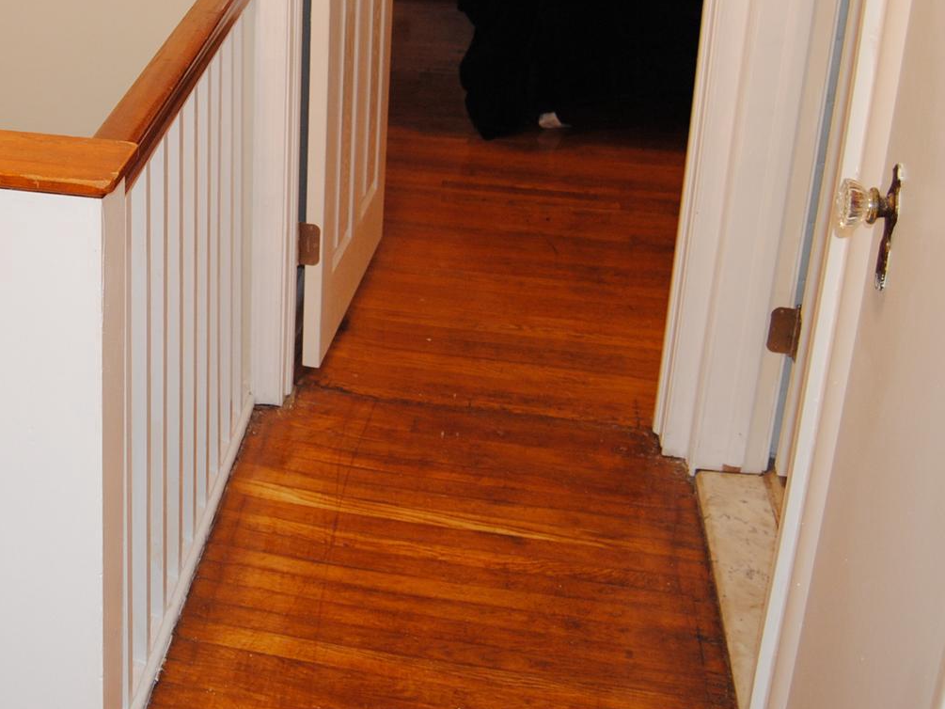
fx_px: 1447
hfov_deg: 34.7
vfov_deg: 27.2
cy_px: 176
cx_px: 148
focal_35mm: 53
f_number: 4
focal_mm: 18
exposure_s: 1/60
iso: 400
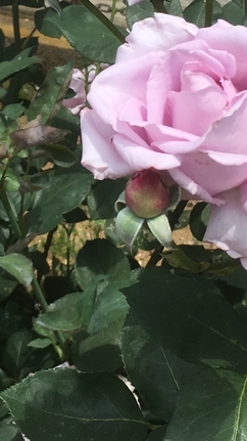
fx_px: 1026
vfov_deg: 23.8
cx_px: 84
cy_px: 86
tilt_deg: -24.3
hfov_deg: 13.7
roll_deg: +0.1
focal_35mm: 88
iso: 25
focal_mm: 4.15
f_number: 2.2
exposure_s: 1/1304
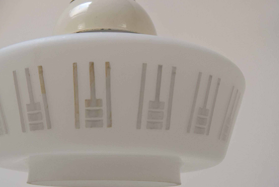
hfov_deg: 42.6
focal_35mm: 46
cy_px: 77
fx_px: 354
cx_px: 99
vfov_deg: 29.4
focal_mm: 23
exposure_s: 1/250
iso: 1600
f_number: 8
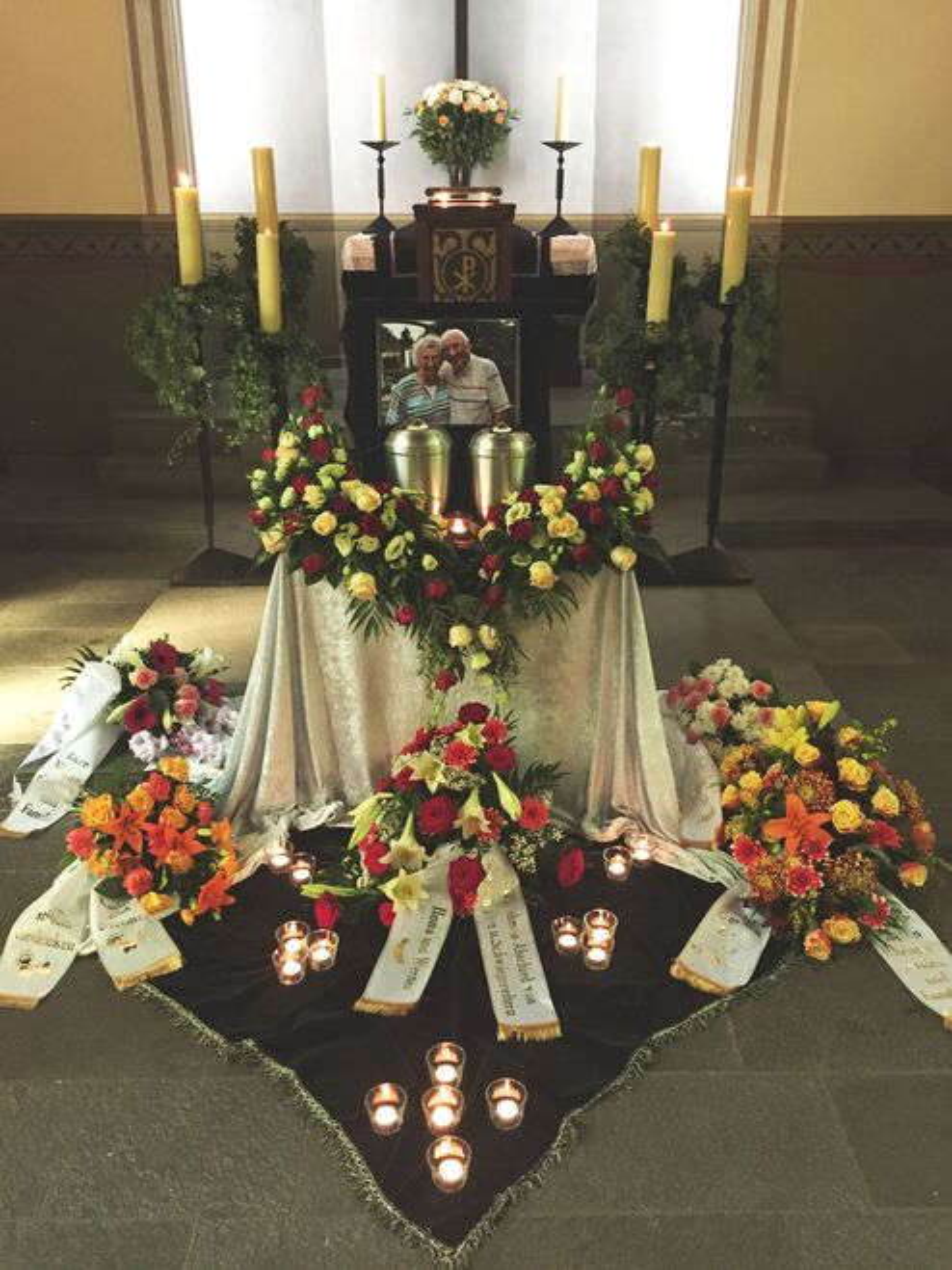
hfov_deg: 48.2
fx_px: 1064
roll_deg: +0.2
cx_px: 476
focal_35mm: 29
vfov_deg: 61.7
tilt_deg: -21.4
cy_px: 635
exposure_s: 1/25
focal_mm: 4.15
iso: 250
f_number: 2.2
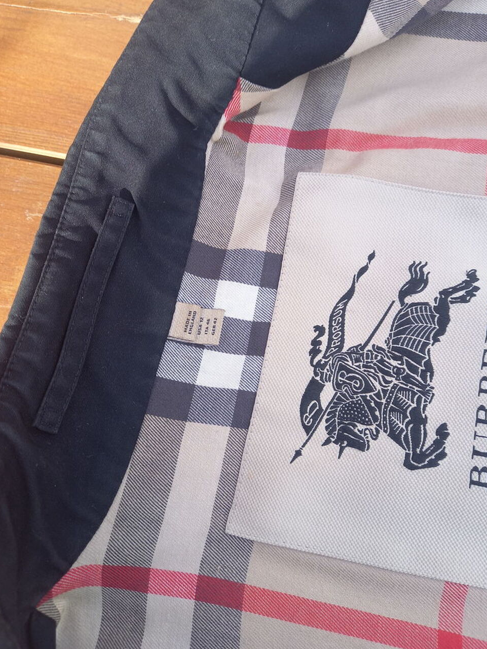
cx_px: 250
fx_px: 488
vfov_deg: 67.3
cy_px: 327
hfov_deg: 53.0
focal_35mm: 26
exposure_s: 1/132
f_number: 2
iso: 50
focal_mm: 4.6
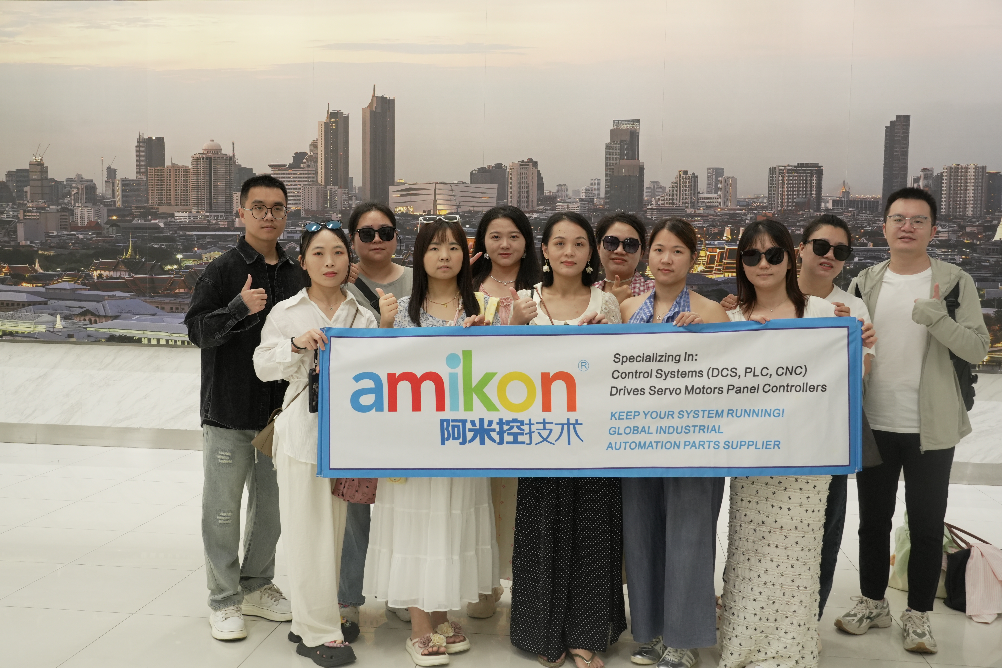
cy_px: 334
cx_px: 501
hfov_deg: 49.6
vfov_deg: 34.2
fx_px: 1085
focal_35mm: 39
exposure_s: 1/40
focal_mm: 26
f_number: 5.6
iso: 800
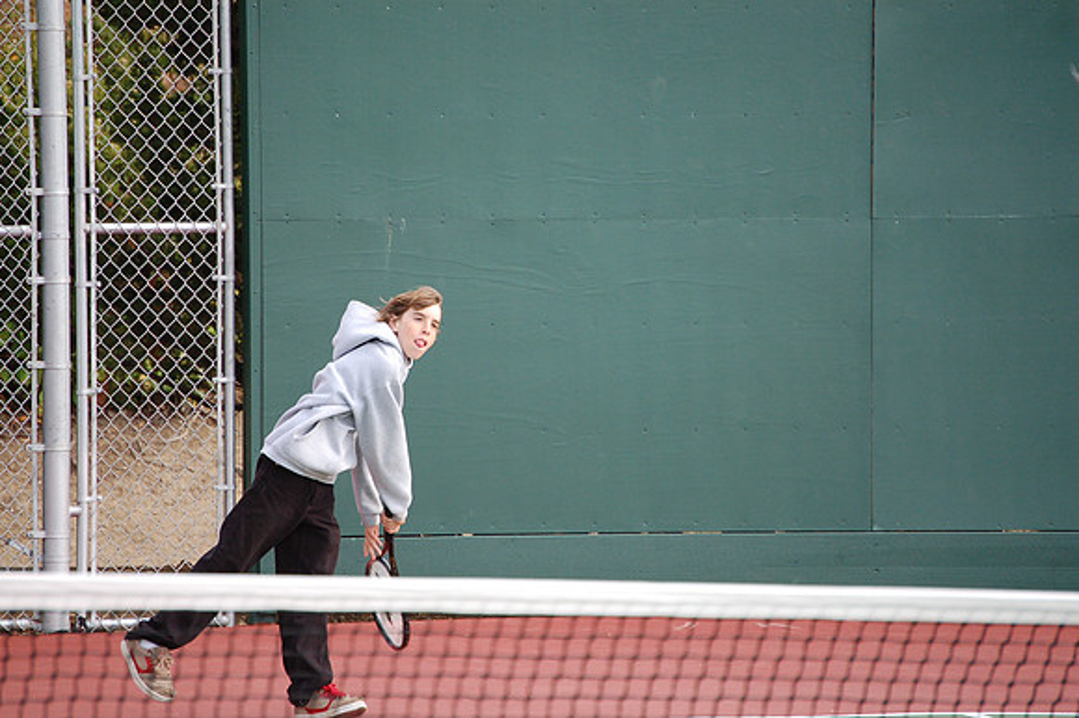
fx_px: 8986
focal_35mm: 300
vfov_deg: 4.6
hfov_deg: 6.9
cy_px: 359
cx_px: 540
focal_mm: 200
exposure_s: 1/500
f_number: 5.6
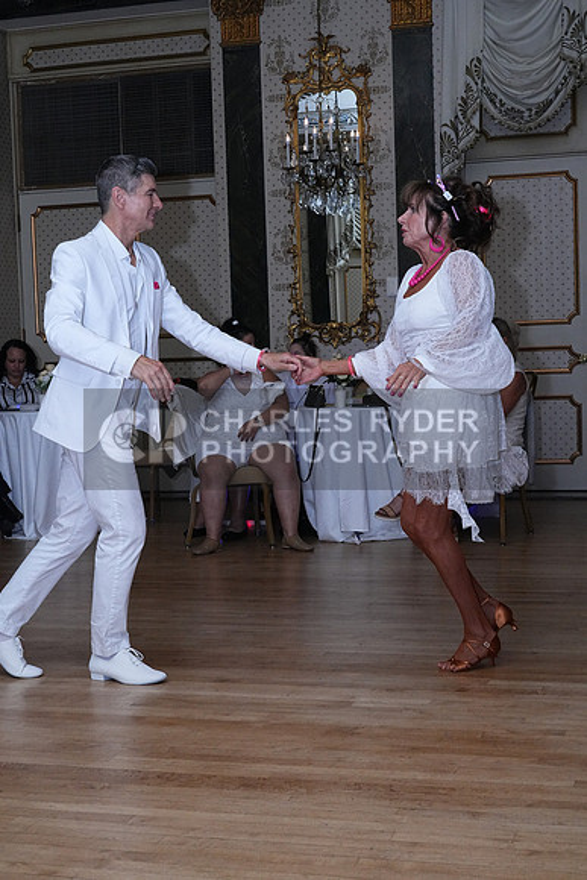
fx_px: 1295
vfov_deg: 37.5
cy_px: 440
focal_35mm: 53
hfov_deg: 25.5
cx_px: 294
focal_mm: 53
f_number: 13
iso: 5000
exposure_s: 1/200
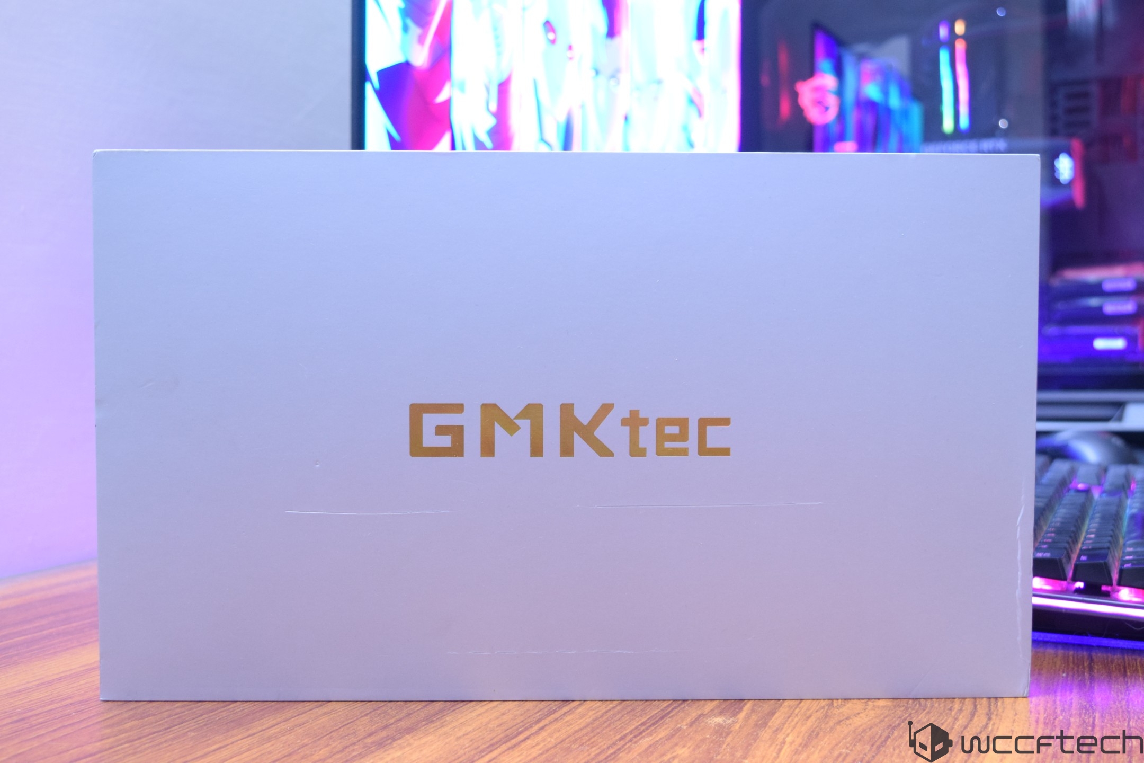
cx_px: 572
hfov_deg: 43.6
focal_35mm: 45
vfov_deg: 29.9
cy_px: 382
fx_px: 1430
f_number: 7.1
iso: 1600
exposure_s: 1/8
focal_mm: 30
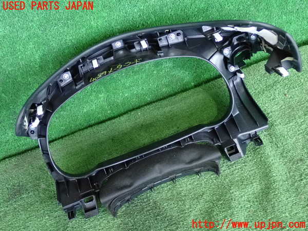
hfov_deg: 40.4
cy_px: 116
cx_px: 154
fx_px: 418
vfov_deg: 30.9
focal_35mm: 47
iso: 1600
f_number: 3.1
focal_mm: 8.4
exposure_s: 1/125
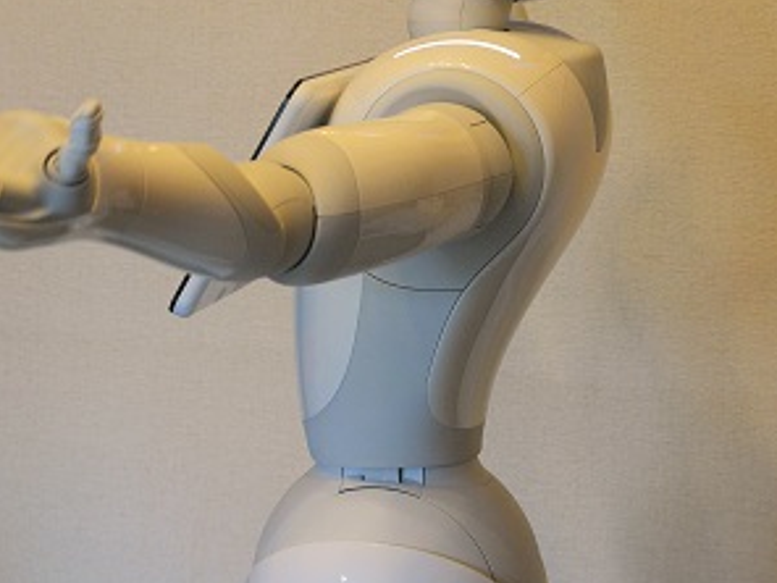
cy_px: 257
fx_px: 2649
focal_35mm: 118
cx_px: 391
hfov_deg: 16.7
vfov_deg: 12.6
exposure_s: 1/50
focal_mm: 30
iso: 800
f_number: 3.8
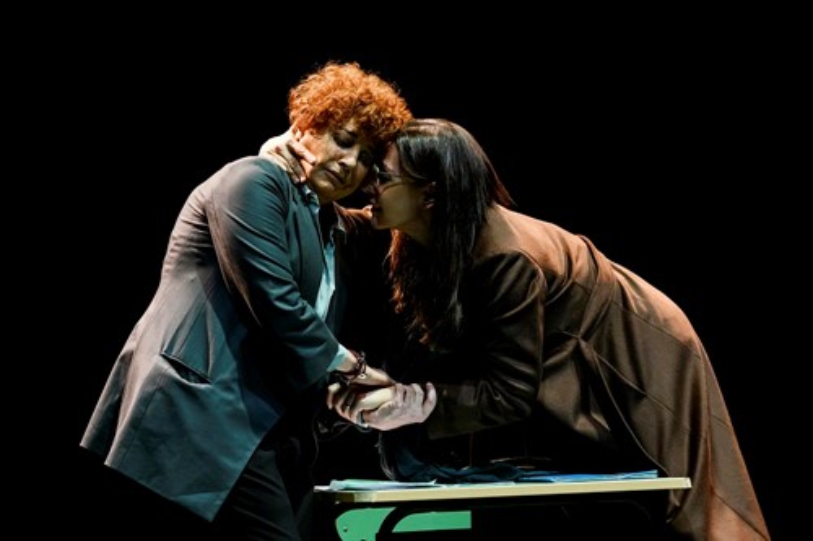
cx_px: 406
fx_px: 1580
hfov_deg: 28.9
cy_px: 270
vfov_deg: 19.4
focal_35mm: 70
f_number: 4.5
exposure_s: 1/200
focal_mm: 70
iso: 5000
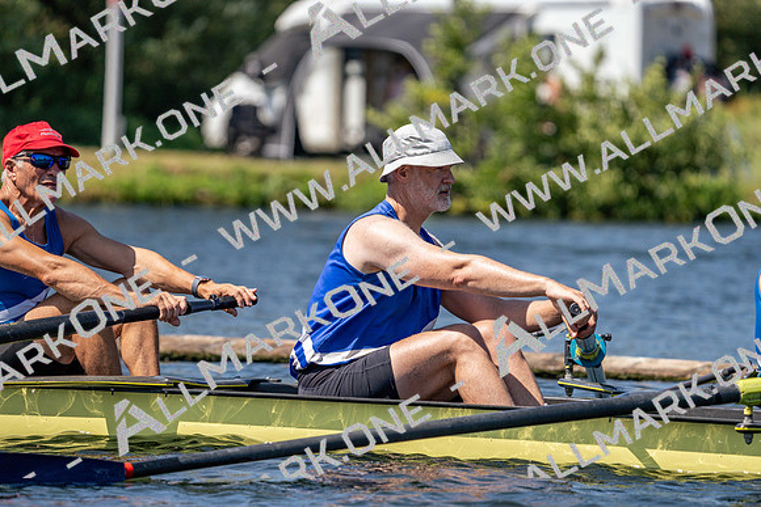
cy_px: 254
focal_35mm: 347
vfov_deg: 4.0
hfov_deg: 5.9
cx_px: 380
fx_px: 7337
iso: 250
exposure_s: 1/2000
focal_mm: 347
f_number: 6.3
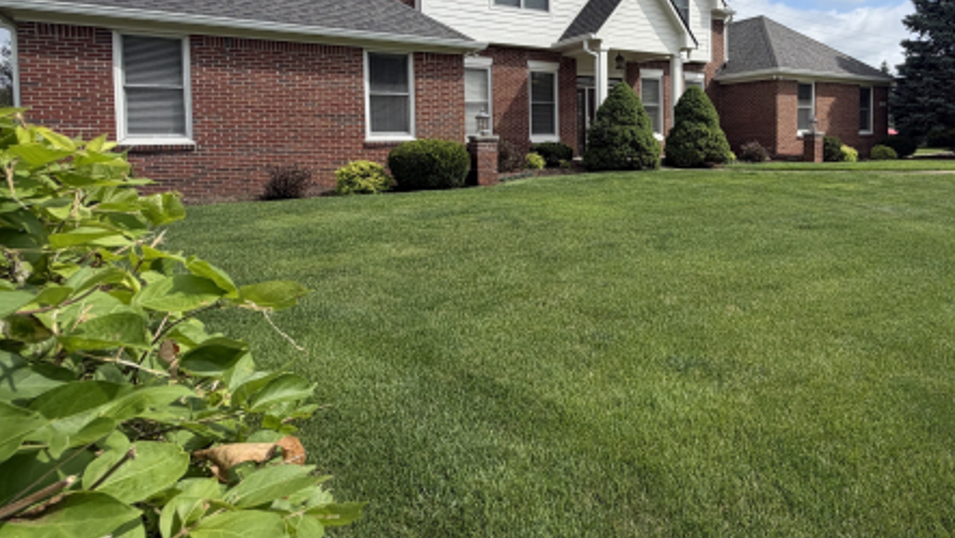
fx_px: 583
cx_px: 621
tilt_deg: -1.9
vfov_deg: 48.4
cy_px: 162
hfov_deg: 76.6
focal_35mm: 23
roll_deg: +0.9
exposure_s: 1/985
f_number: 2.2
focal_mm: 2.22
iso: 20
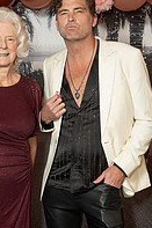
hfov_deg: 15.3
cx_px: 39
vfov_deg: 22.7
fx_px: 565
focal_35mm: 89
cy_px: 162
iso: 1000
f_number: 2.8
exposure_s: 1/160
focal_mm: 38.9
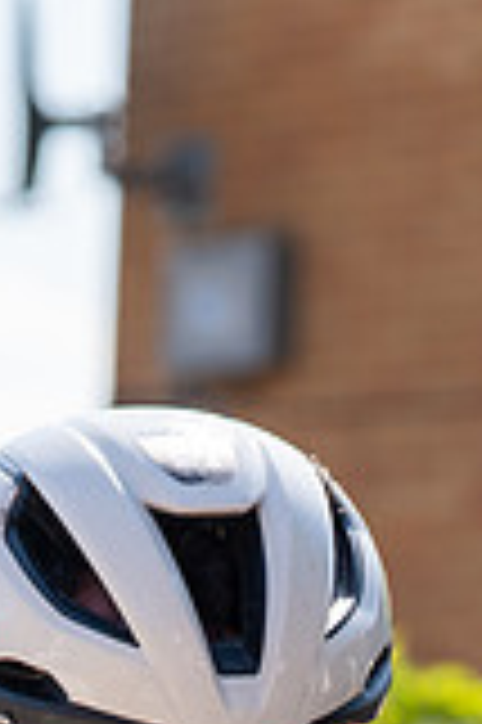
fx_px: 7064
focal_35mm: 351
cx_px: 181
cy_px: 703
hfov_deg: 3.9
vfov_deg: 5.9
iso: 100
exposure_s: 1/1000
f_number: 3.5
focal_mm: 70
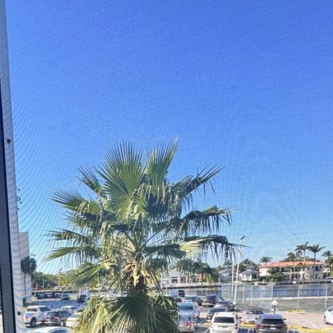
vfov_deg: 45.2
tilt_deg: -7.4
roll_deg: +2.8
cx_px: 56
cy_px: 326
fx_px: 337
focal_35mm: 31
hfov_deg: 48.8
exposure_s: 1/448
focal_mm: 2.22
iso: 40
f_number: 2.2
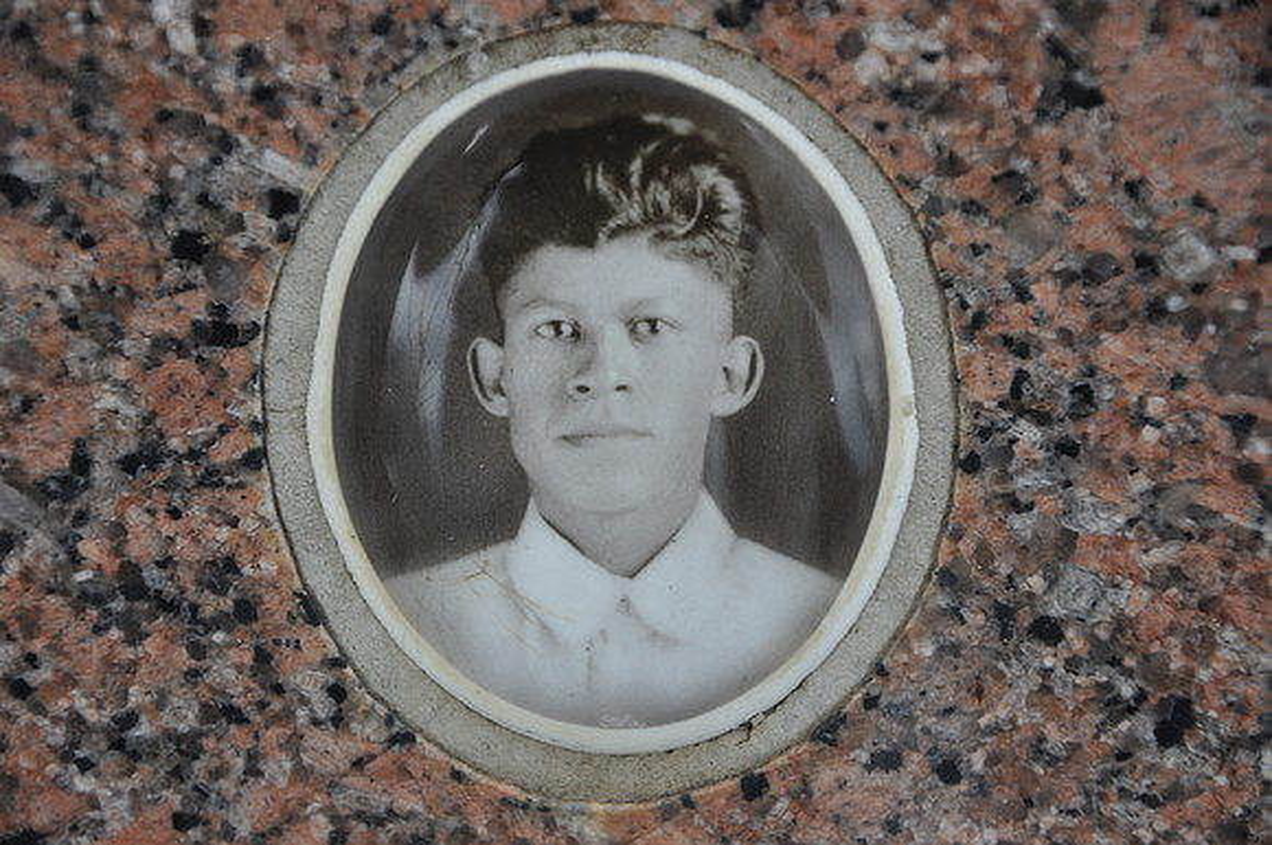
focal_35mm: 158
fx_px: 5557
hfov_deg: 13.1
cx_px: 636
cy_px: 422
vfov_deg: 8.7
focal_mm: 105
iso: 400
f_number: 5.6
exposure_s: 1/125
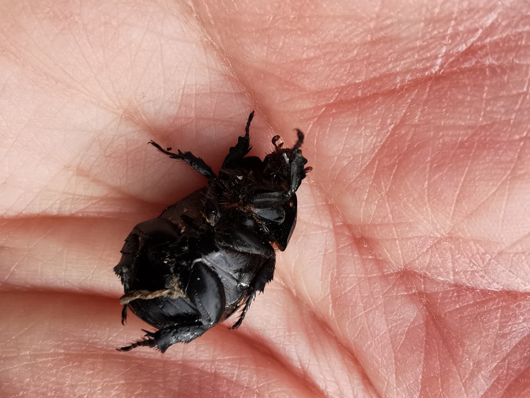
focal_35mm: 27
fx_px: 413
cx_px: 265
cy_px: 199
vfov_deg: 51.4
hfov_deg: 65.3
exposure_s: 1/363
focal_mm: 2.26
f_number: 2.2
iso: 50
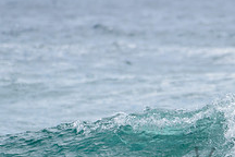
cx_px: 342
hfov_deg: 1.2
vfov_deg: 0.8
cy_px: 165
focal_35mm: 1650
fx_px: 10770
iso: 200
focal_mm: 500
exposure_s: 1/2000
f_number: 5.6
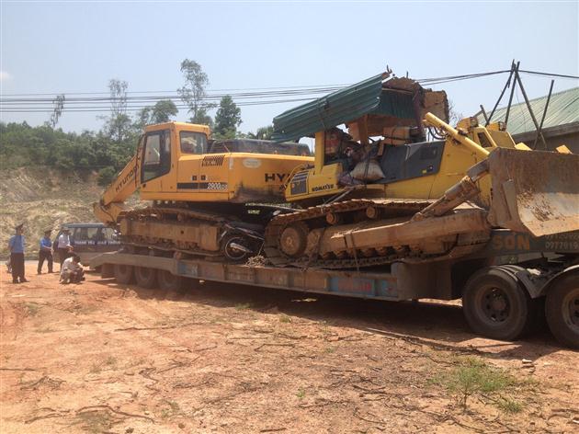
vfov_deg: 40.7
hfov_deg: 52.6
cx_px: 290
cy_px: 217
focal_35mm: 35
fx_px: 585
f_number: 2.4
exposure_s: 1/1577
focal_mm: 4.28
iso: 50
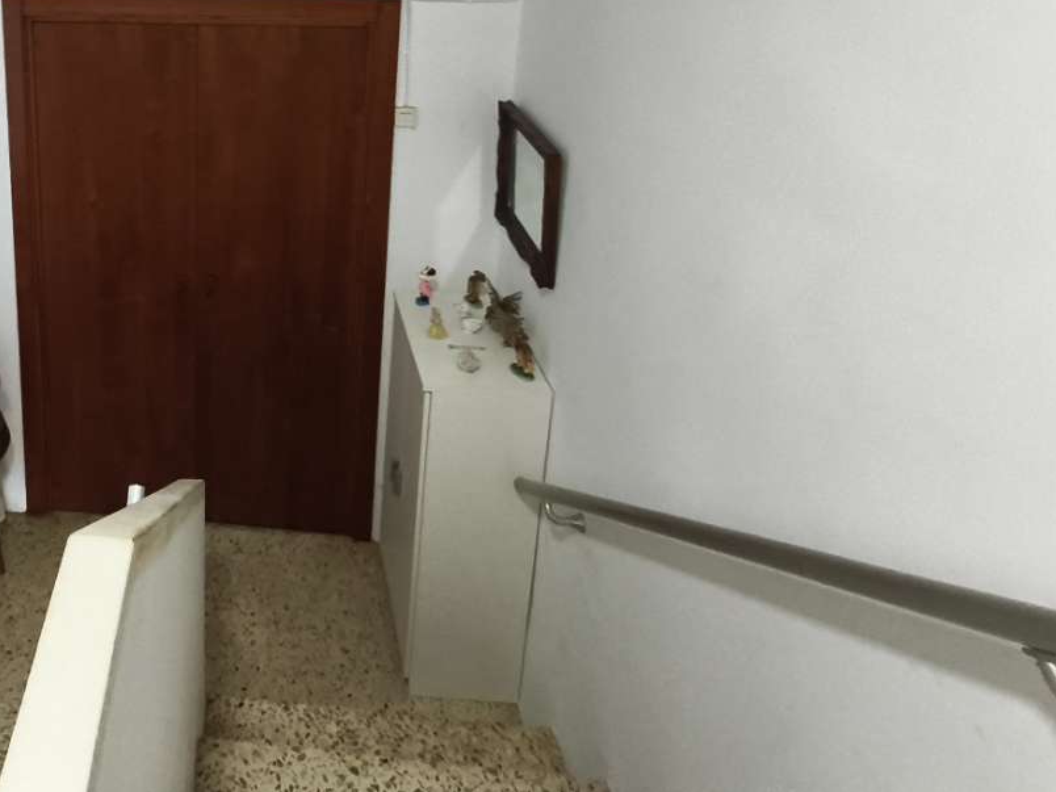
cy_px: 55
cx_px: 175
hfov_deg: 57.5
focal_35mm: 28
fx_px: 854
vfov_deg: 44.5
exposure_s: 1/33.3
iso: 320
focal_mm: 1.67
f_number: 2.2
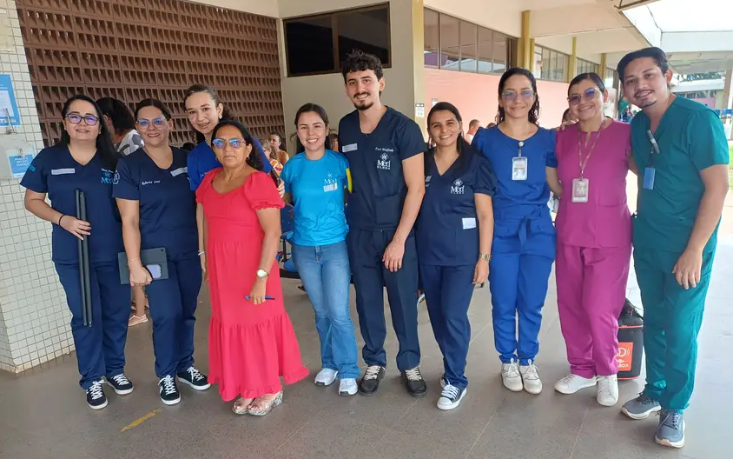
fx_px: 540
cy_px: 266
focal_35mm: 27
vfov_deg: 45.9
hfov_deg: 68.4
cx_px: 370
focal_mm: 4.65
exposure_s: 1/120
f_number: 1.8
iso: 64
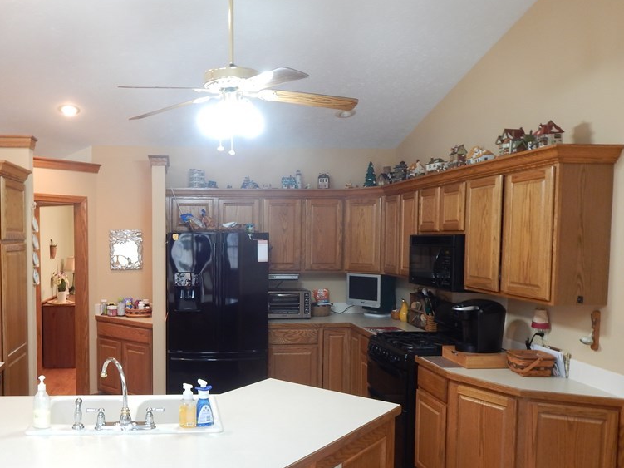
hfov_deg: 58.5
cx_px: 205
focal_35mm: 30
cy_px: 282
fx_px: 541
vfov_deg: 46.5
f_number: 3
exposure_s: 1/8
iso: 125
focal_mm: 4
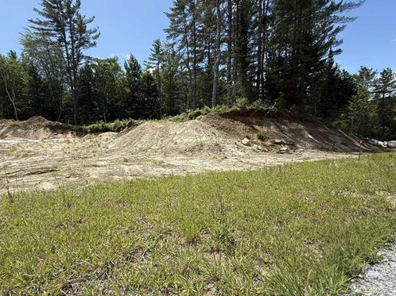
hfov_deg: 87.5
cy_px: 156
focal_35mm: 18
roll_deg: -0.4
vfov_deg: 71.5
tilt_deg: -10.4
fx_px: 206
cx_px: 179
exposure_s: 1/1901
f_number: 2.2
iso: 50
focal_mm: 2.22
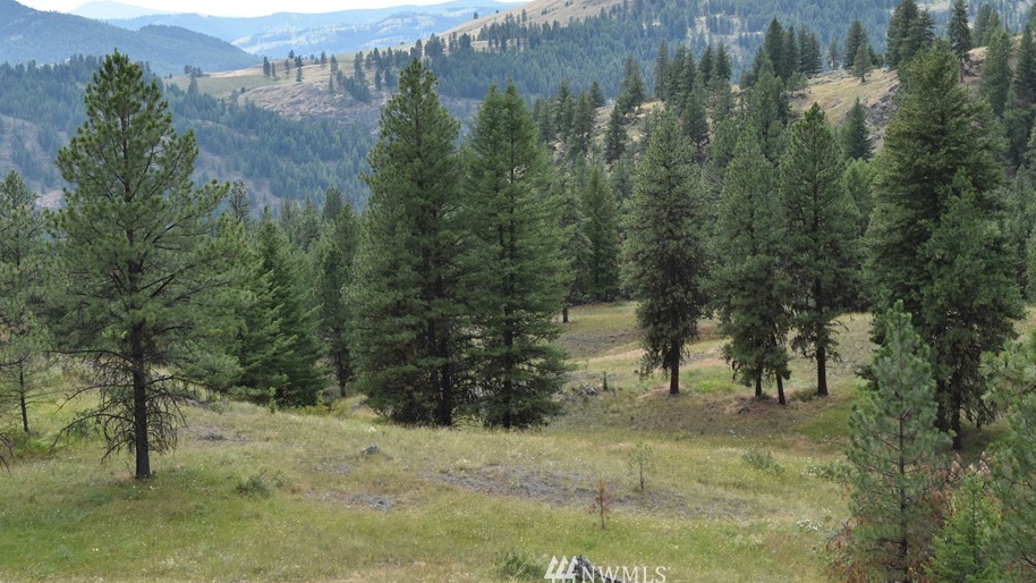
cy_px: 202
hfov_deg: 37.1
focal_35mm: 56
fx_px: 1538
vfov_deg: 21.4
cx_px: 608
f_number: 9
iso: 200
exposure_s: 1/320
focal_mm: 30
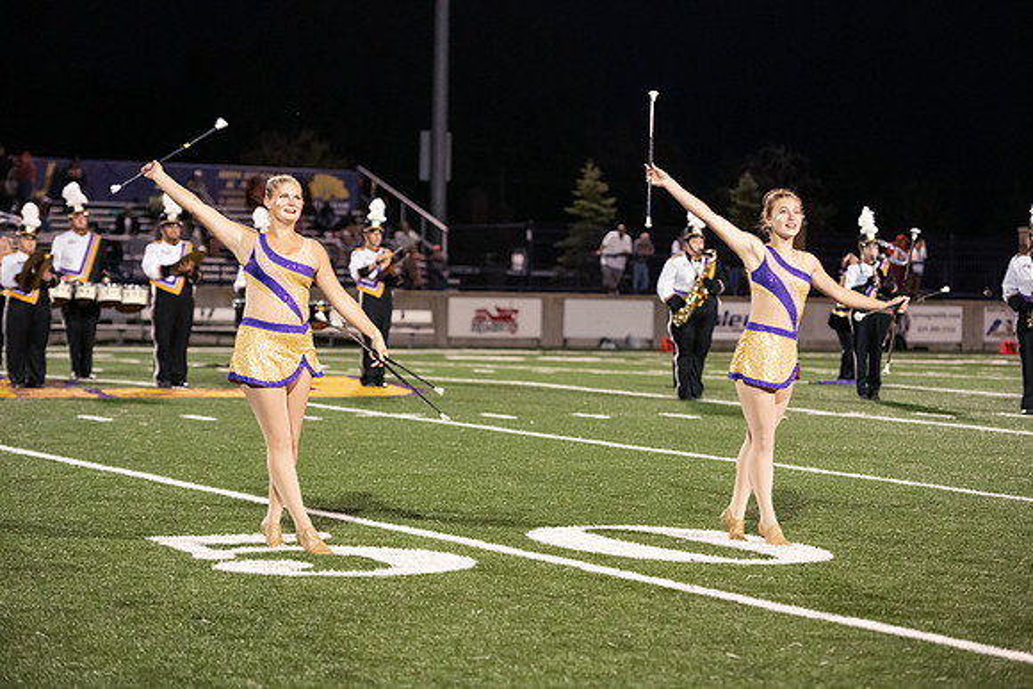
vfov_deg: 13.0
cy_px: 344
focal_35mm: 105
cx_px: 516
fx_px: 3013
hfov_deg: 19.5
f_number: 3.2
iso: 5000
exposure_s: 1/500
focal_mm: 105
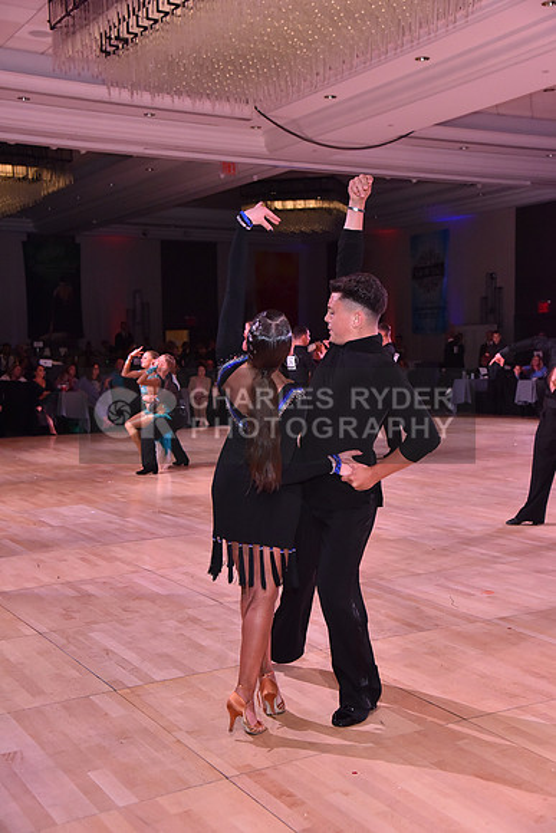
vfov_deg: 42.7
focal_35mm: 46
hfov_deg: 29.3
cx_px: 278
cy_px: 416
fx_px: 1065
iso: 2000
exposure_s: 1/250
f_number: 5
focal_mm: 46
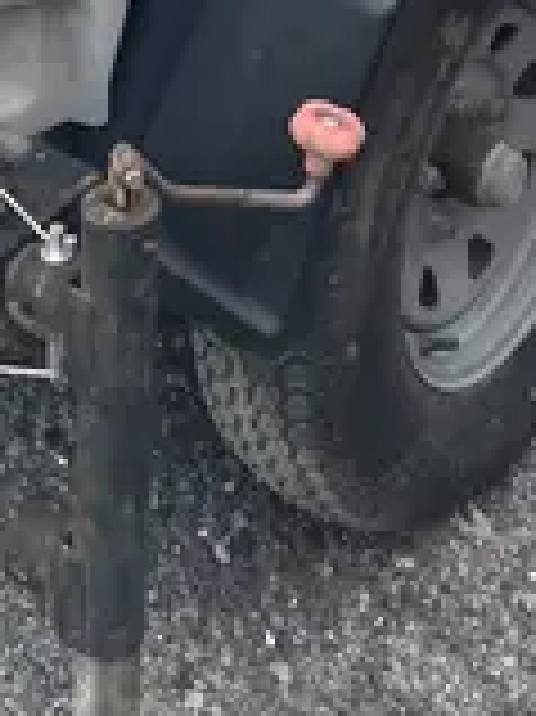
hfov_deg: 12.3
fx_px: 2481
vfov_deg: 13.2
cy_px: -880
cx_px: 266
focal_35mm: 120
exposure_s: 1/3125
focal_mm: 4.2
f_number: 1.6
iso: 32
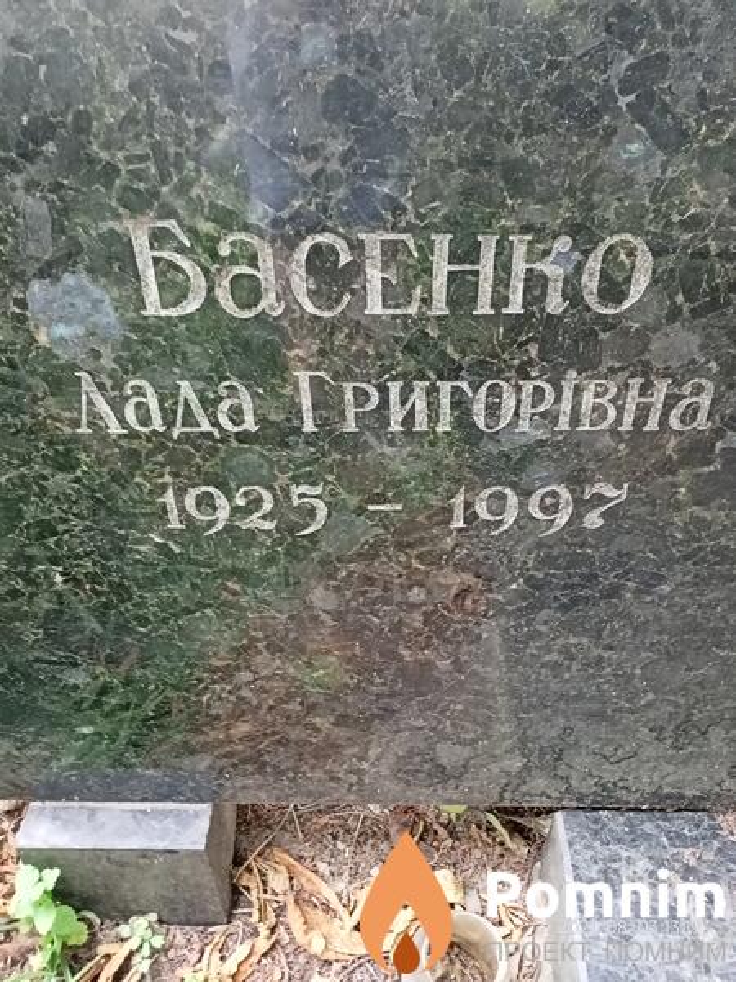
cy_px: 491
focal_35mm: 28
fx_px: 794
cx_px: 368
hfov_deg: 49.7
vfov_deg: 63.4
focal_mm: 4.05
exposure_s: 1/33.3
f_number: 1.8
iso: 411
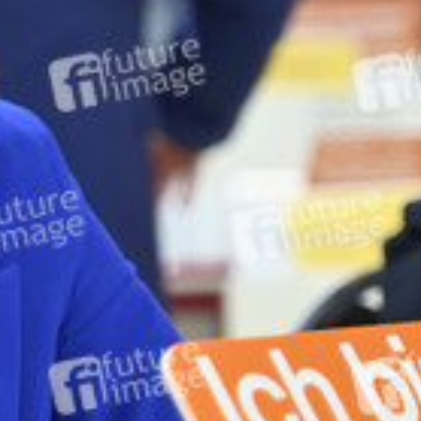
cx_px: -256
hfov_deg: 9.2
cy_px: 0
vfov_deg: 9.4
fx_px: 2532
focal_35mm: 184
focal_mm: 67
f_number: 2.8
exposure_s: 1/200
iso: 800
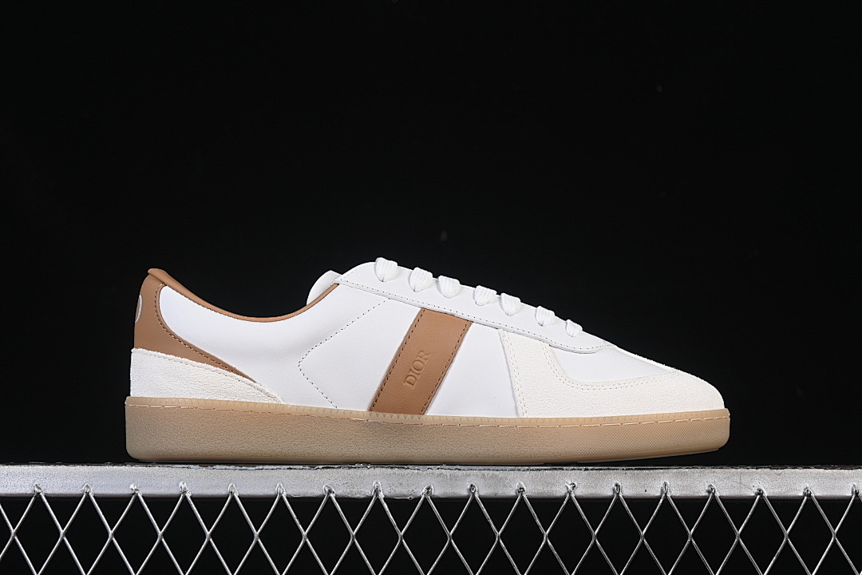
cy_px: 288
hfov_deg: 27.0
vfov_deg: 18.2
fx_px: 1796
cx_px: 431
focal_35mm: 75
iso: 160
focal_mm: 50
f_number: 8
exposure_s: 1/80
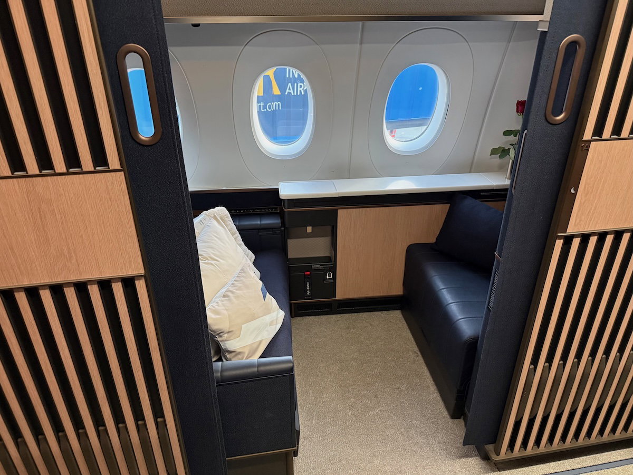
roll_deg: -0.6
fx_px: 439
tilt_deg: -27.2
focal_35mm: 24
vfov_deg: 56.8
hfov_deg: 71.6
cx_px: 316
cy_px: 238
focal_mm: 6.76
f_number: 1.78
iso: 640
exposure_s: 1/54
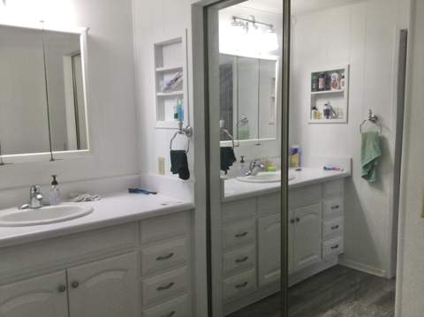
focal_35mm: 31
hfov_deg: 58.4
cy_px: 158
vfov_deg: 45.4
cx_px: 212
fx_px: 379
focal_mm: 3.3
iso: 25
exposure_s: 1/30
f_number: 2.4
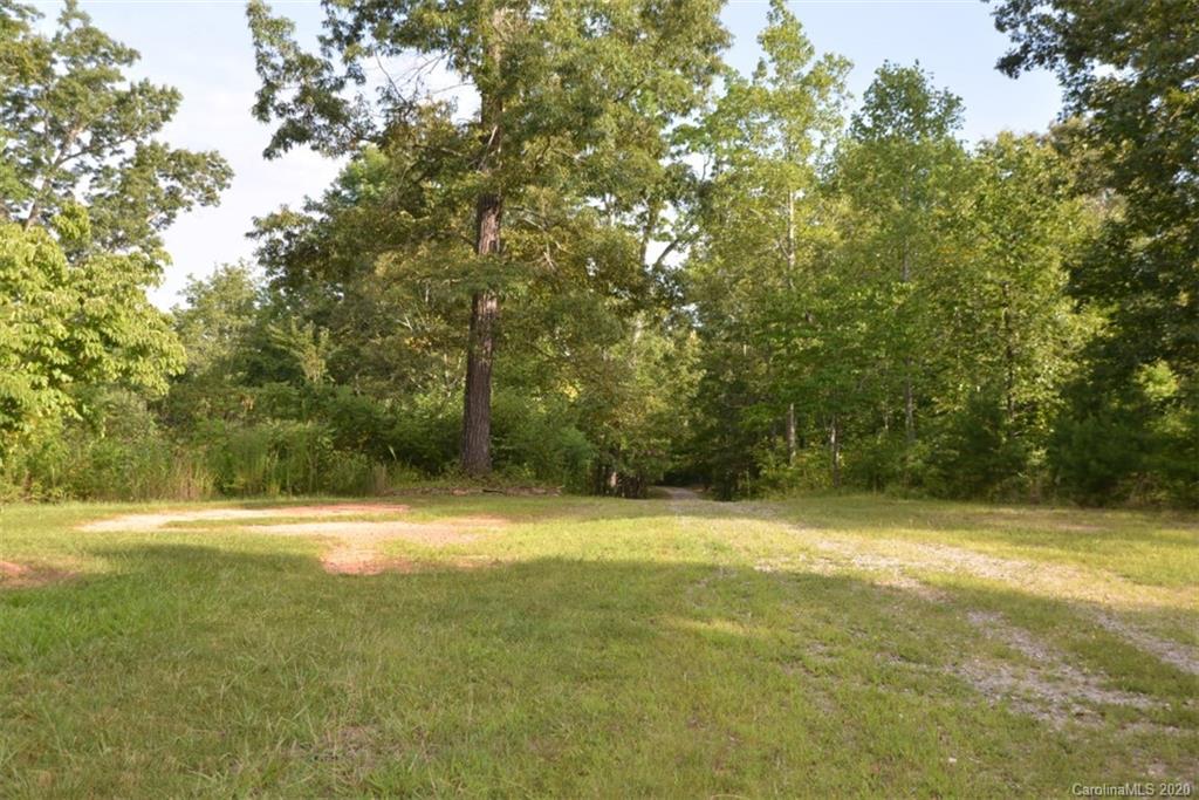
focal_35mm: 38
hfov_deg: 50.7
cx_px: 600
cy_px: 400
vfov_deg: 35.1
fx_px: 1266
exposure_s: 1/200
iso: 100
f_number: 4.5
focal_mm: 38
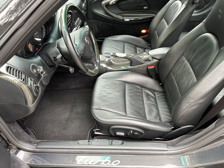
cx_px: 112
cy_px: 84
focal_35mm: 24
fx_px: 155
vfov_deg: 56.8
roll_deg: +1.3
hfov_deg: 71.6
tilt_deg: -40.6
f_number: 1.78
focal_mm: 6.86
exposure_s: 1/121
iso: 200
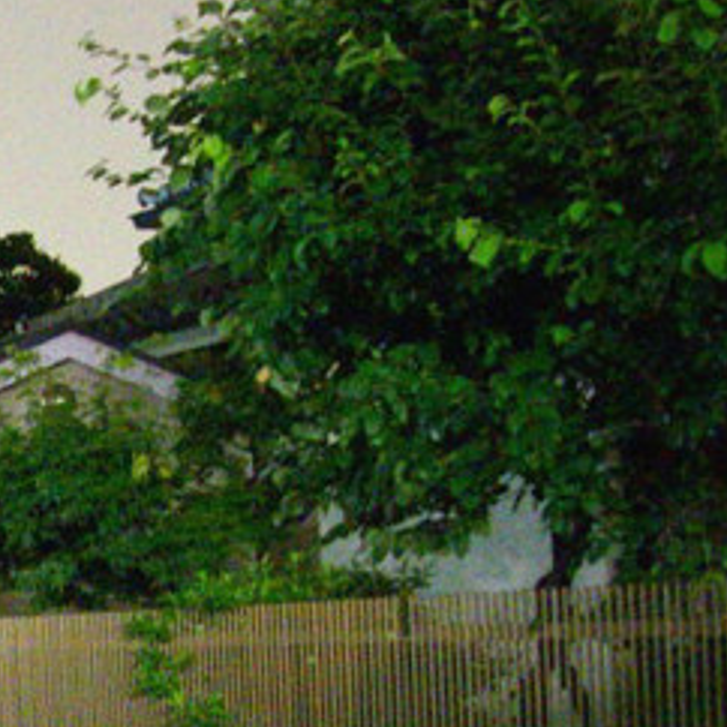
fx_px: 2733
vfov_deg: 15.0
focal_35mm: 115
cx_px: -466
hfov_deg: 13.9
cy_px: 616
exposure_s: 4
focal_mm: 6.2
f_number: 2.8
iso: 400
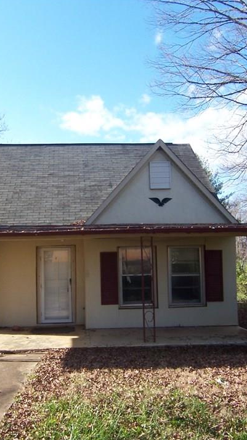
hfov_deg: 32.7
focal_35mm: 36
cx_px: 100
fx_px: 419
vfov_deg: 55.3
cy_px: 233
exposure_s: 1/100
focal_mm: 3.8
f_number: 5.6
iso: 64
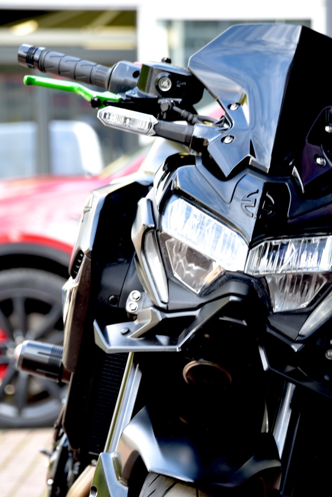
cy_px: 407
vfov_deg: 17.8
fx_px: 1576
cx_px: 260
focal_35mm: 114
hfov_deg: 12.0
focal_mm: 62
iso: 100
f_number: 3.2
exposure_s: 1/60
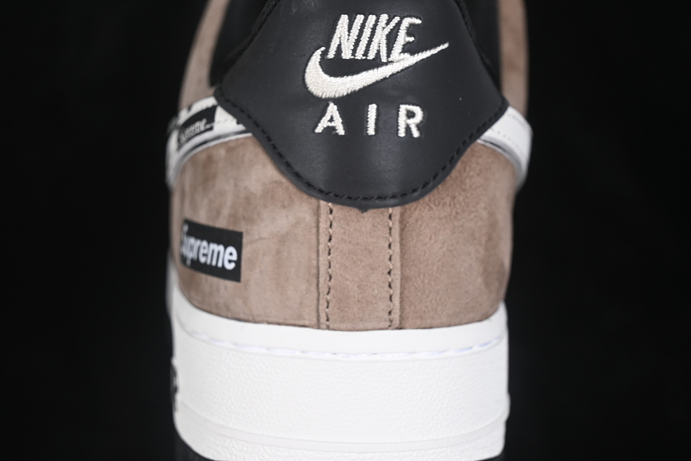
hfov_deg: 27.0
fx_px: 1439
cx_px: 346
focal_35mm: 75
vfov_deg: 18.2
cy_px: 230
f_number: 7.1
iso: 160
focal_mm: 50
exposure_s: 1/80
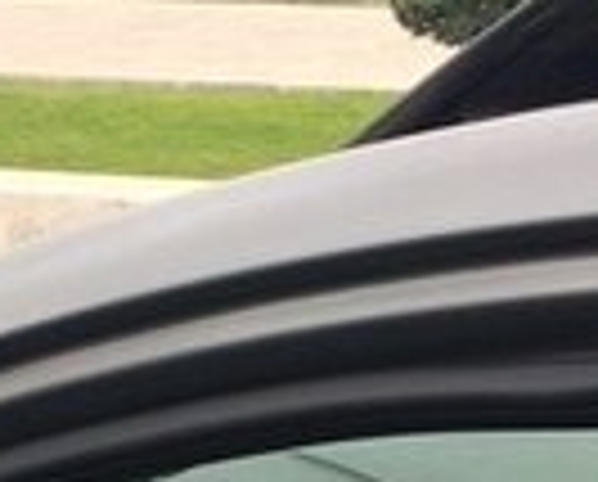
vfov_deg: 10.5
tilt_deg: -21.8
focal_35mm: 140
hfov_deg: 13.6
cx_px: 58
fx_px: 2483
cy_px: 822
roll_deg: -0.7
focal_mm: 4.15
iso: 32
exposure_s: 1/107
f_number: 2.2
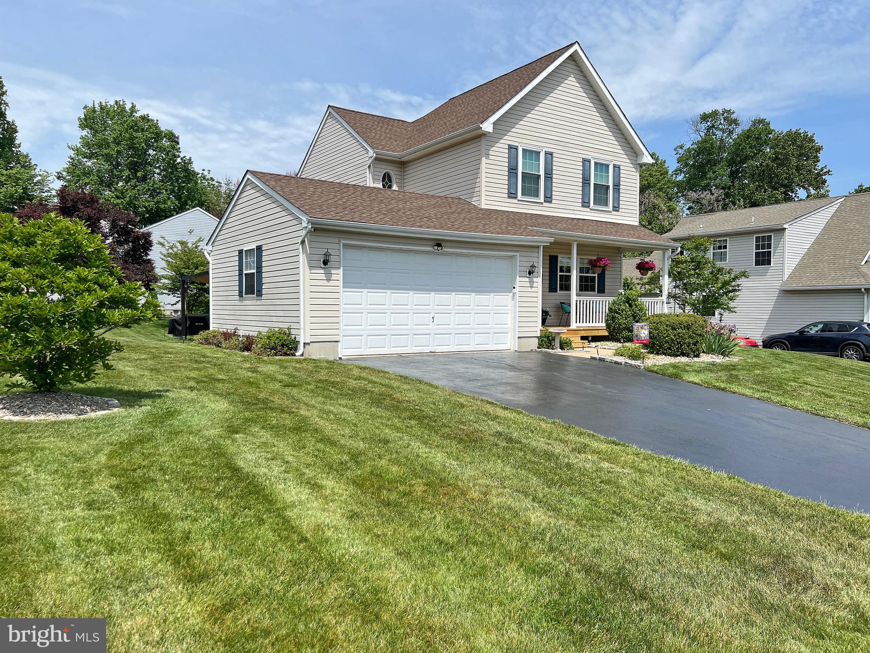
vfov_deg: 53.1
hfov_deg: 67.3
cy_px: 326
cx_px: 435
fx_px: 653
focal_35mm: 26
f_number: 1.5
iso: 50
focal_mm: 5.7
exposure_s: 1/5076
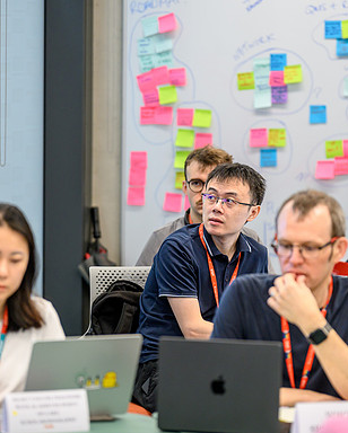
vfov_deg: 8.9
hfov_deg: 7.1
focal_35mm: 218
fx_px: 2802
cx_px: 174
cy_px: 217
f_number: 2.8
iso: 900
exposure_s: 1/200
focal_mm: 150
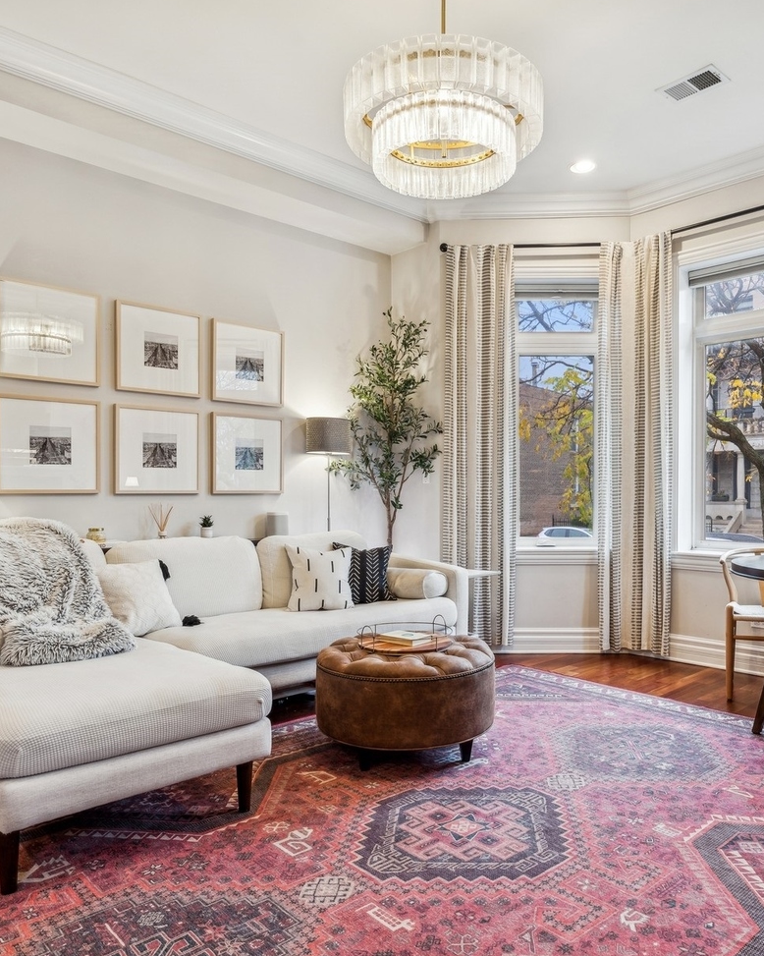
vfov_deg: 68.1
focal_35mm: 25
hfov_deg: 56.4
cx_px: 450
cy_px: 500
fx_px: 707
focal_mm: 16
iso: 320
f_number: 8
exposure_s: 1/10
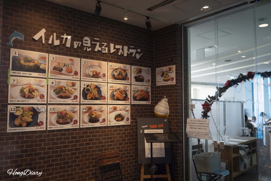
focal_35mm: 29
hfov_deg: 63.7
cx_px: 136
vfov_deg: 45.0
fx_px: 218
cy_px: 90
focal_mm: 29
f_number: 4
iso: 1600
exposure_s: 1/160
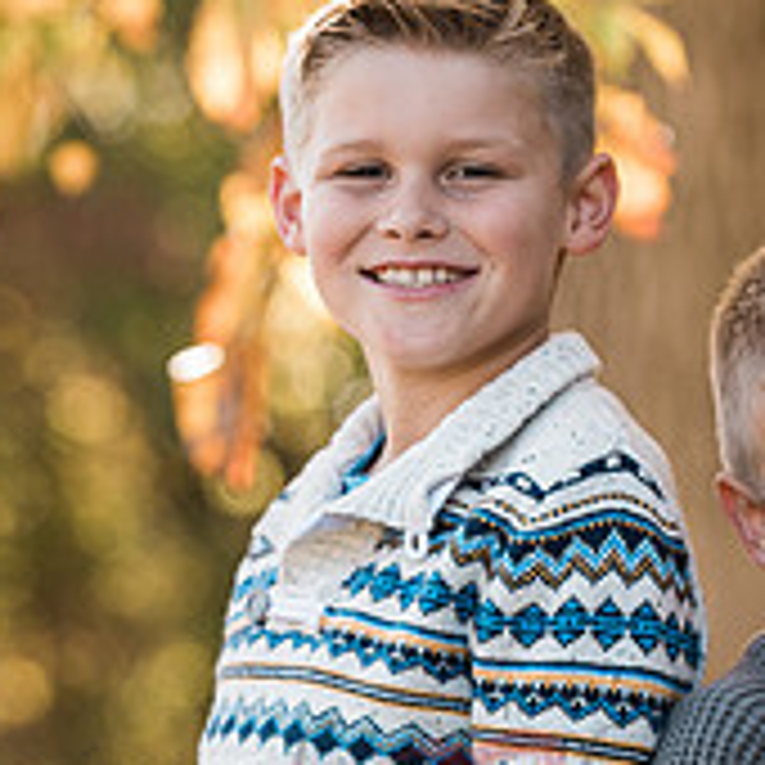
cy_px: 792
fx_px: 6526
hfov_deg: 6.7
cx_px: 504
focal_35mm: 261
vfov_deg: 6.7
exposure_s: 1/640
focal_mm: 116
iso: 500
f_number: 3.5
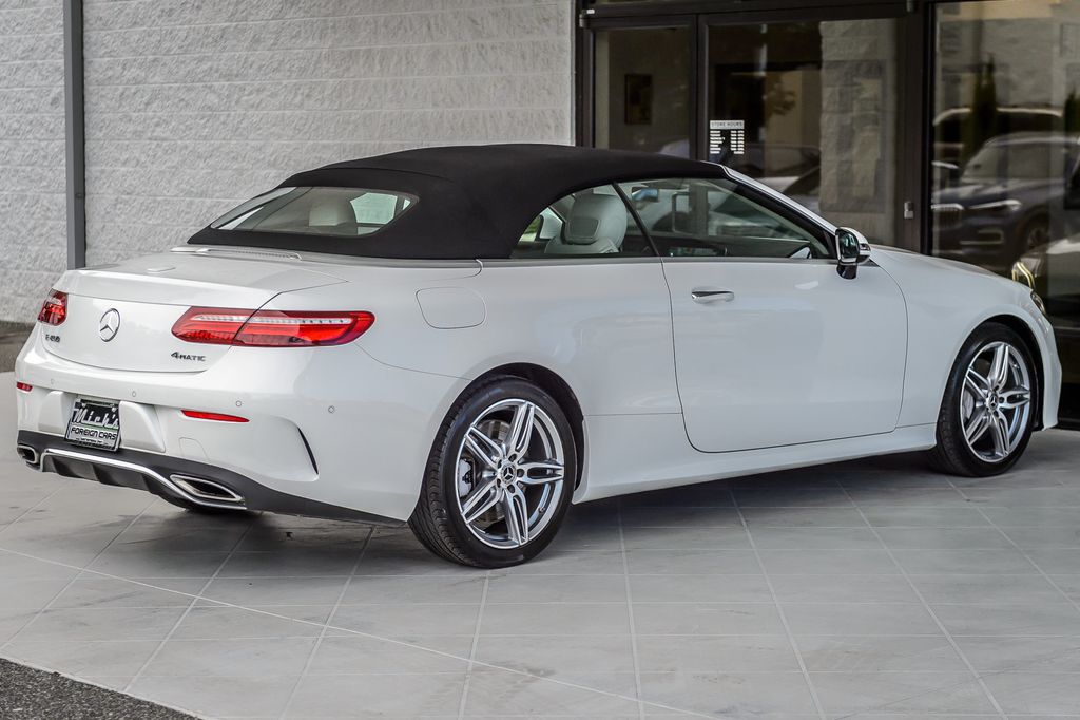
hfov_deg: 25.2
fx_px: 2417
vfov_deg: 16.9
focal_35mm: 81
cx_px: 546
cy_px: 360
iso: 400
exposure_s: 1/6400
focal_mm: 70
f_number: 4
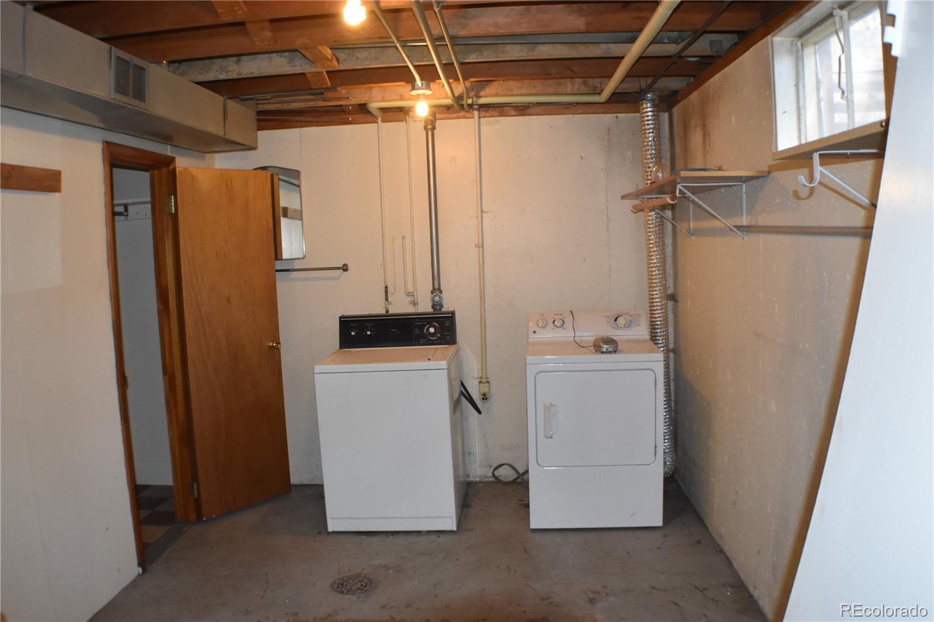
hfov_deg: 51.3
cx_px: 467
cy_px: 311
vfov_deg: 35.5
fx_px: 973
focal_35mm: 38
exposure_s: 1/60
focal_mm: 25
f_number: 4
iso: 1800
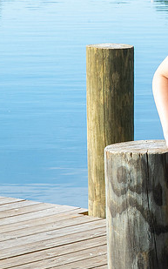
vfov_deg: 10.5
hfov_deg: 6.5
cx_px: 240
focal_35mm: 199
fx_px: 1458
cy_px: 126
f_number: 20
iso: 800
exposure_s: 1/160
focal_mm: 70
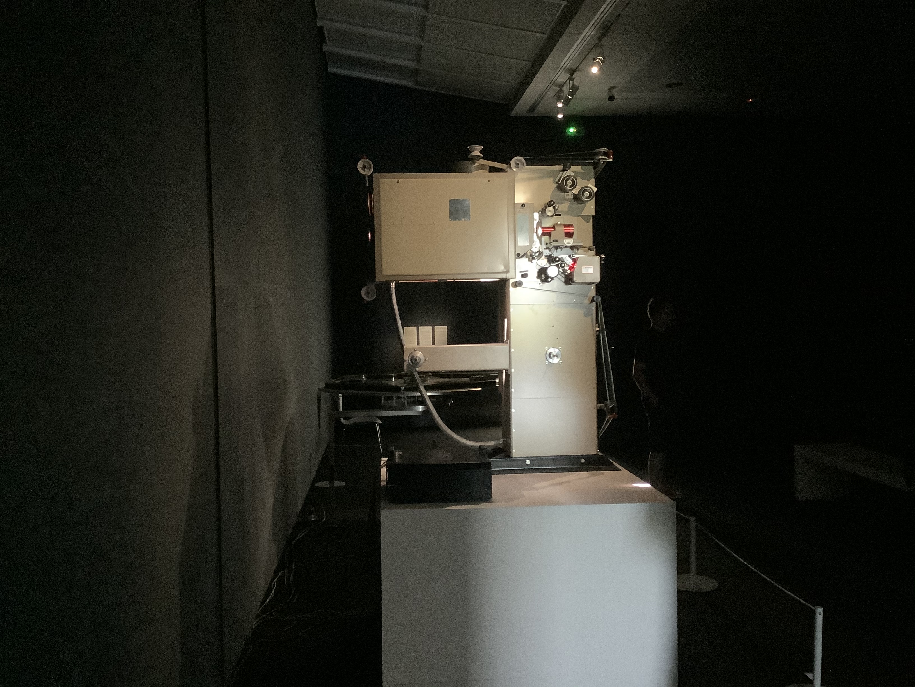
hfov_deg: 58.4
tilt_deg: -3.5
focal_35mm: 31
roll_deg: +0.3
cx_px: 458
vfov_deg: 45.4
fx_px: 819
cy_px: 344
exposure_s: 1/40
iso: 400
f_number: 2.4
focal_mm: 3.3
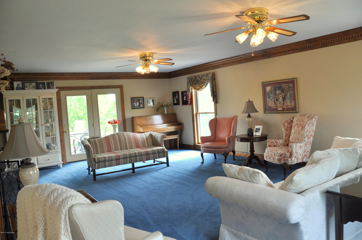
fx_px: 271
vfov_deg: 47.8
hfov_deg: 67.4
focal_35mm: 27
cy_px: 120
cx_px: 181
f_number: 5
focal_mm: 18
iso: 400
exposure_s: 1/100
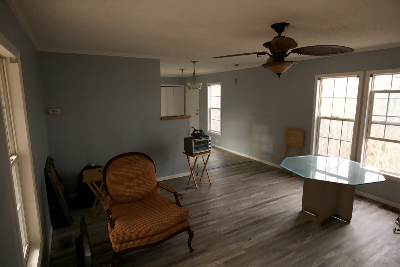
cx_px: 200
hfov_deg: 84.0
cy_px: 134
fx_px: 222
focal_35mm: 20
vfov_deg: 61.9
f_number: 4.5
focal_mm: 20
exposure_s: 1/320
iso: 8000
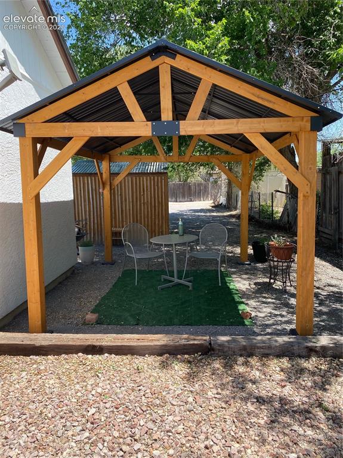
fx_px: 344
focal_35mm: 26
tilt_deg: -7.1
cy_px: 229
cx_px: 172
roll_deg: +1.1
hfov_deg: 53.0
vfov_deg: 67.3
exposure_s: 1/919
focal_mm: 4.25
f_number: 1.8
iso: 32
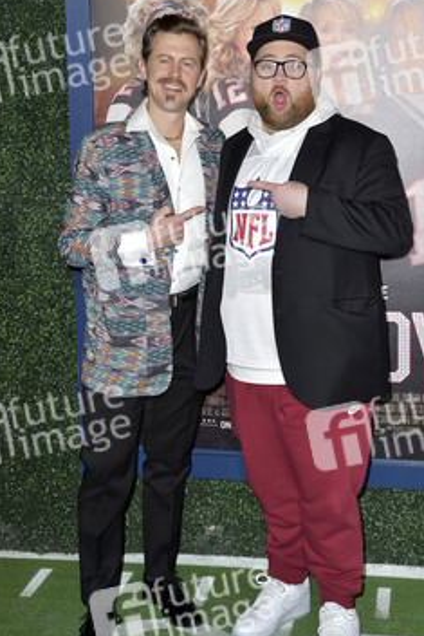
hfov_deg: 27.0
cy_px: 338
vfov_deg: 39.6
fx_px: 882
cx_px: 235
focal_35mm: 50
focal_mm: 44
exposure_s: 1/250
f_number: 6.3
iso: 500
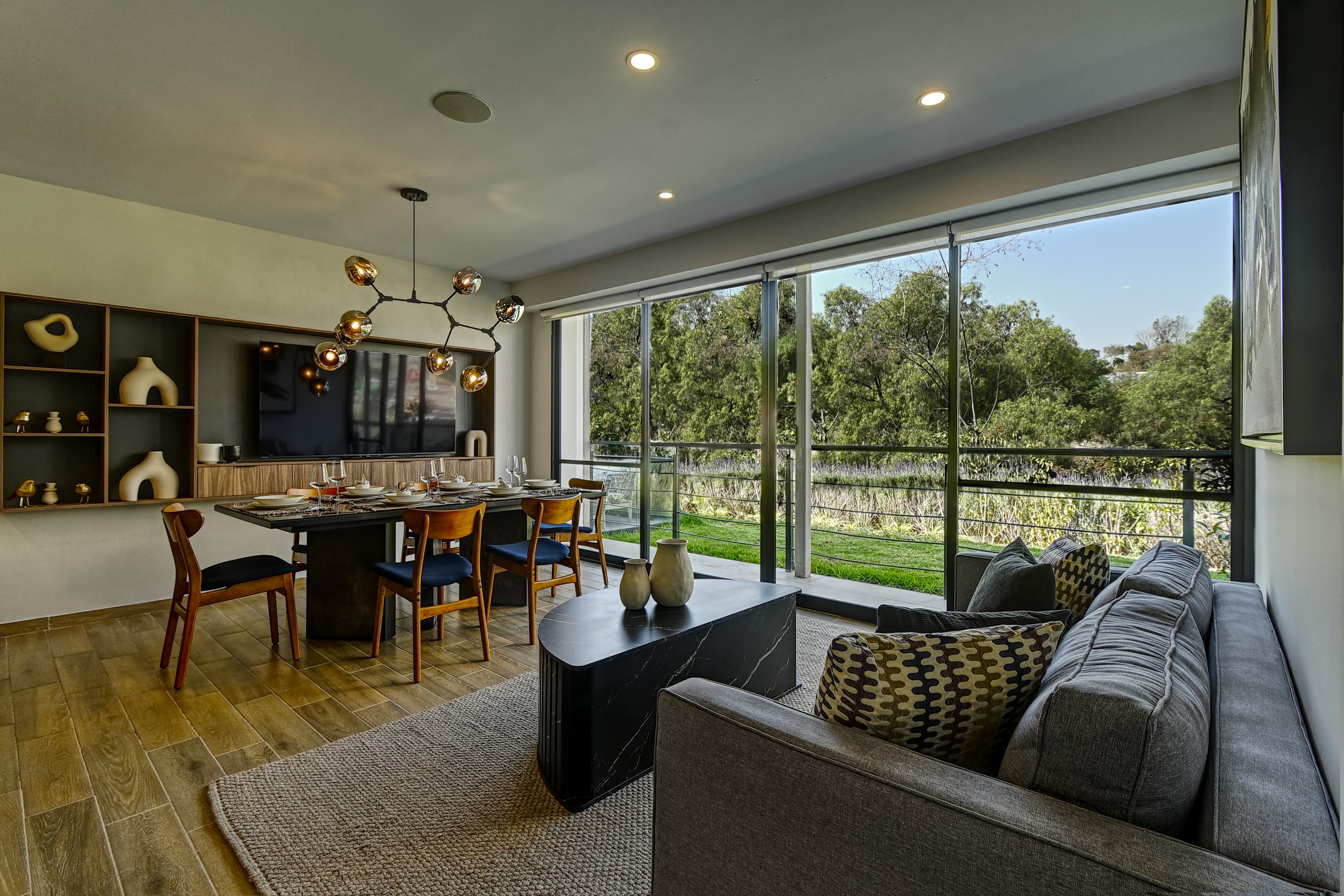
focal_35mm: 15
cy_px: 448
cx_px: 672
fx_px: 560
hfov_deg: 100.4
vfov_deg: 77.3
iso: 320
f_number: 7.1
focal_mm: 10
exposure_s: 1/25
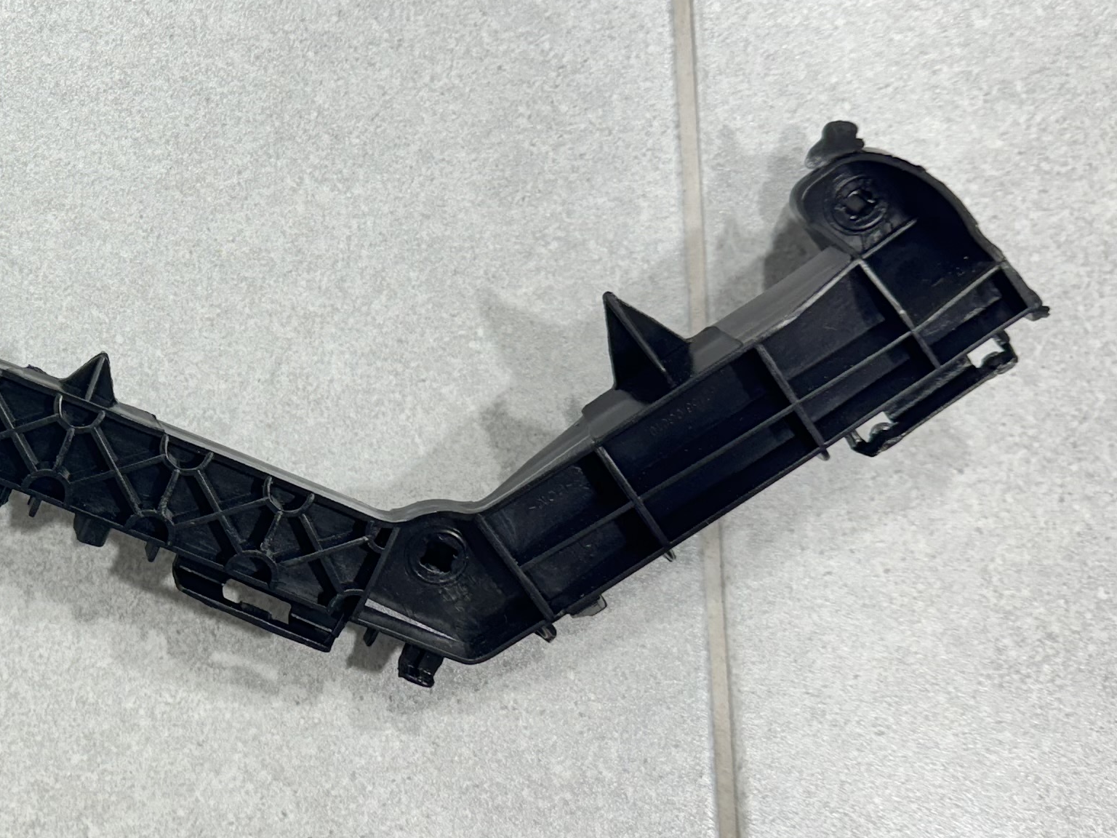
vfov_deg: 23.3
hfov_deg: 28.7
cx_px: -14
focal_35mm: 63
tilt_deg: -80.7
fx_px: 2033
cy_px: 383
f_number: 1.78
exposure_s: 1/100
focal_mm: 6.76
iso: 64
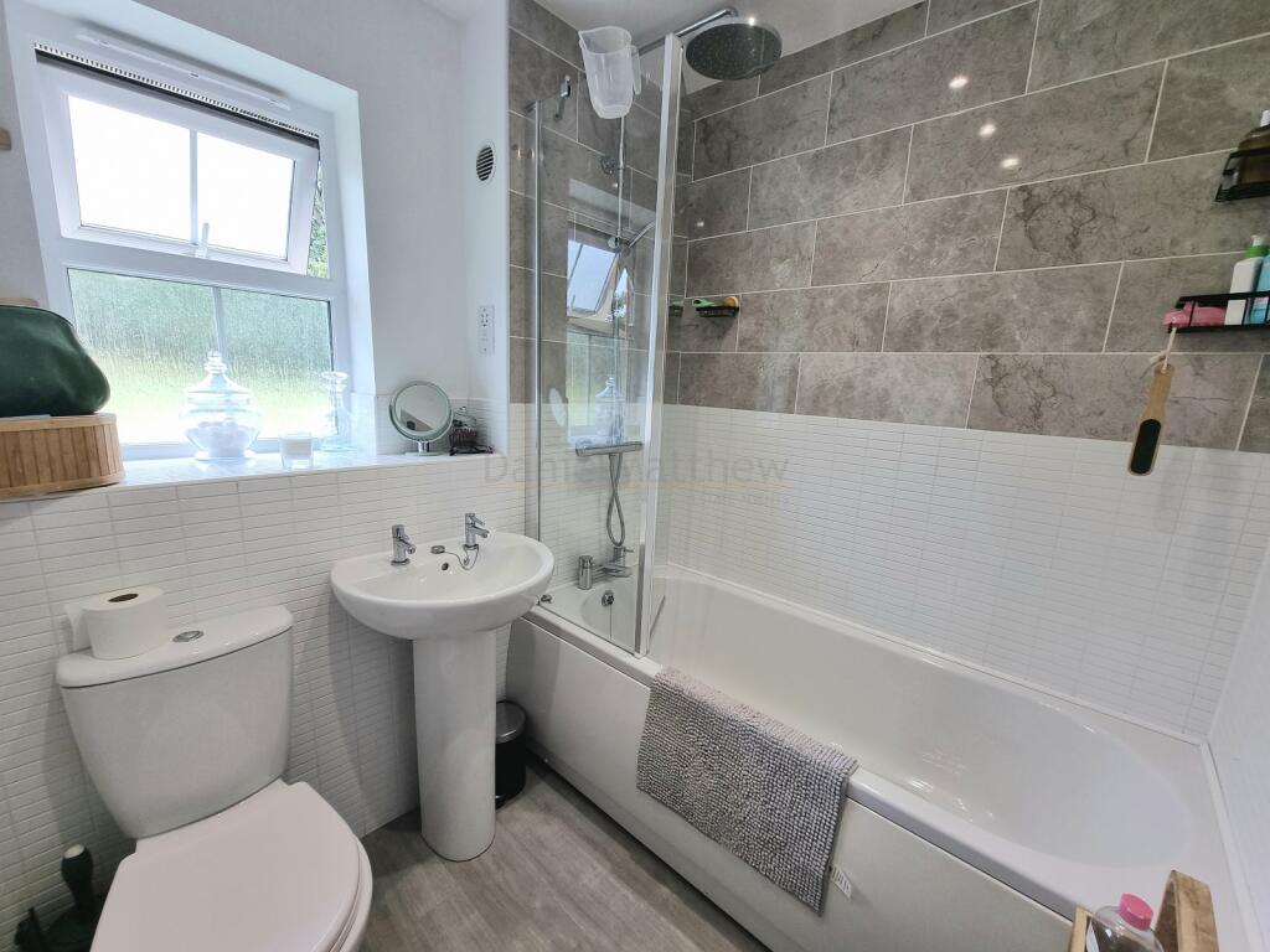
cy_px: 476
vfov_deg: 89.9
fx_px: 477
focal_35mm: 13
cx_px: 635
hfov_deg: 106.2
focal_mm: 2.2
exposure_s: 1/100
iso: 64
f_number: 2.2
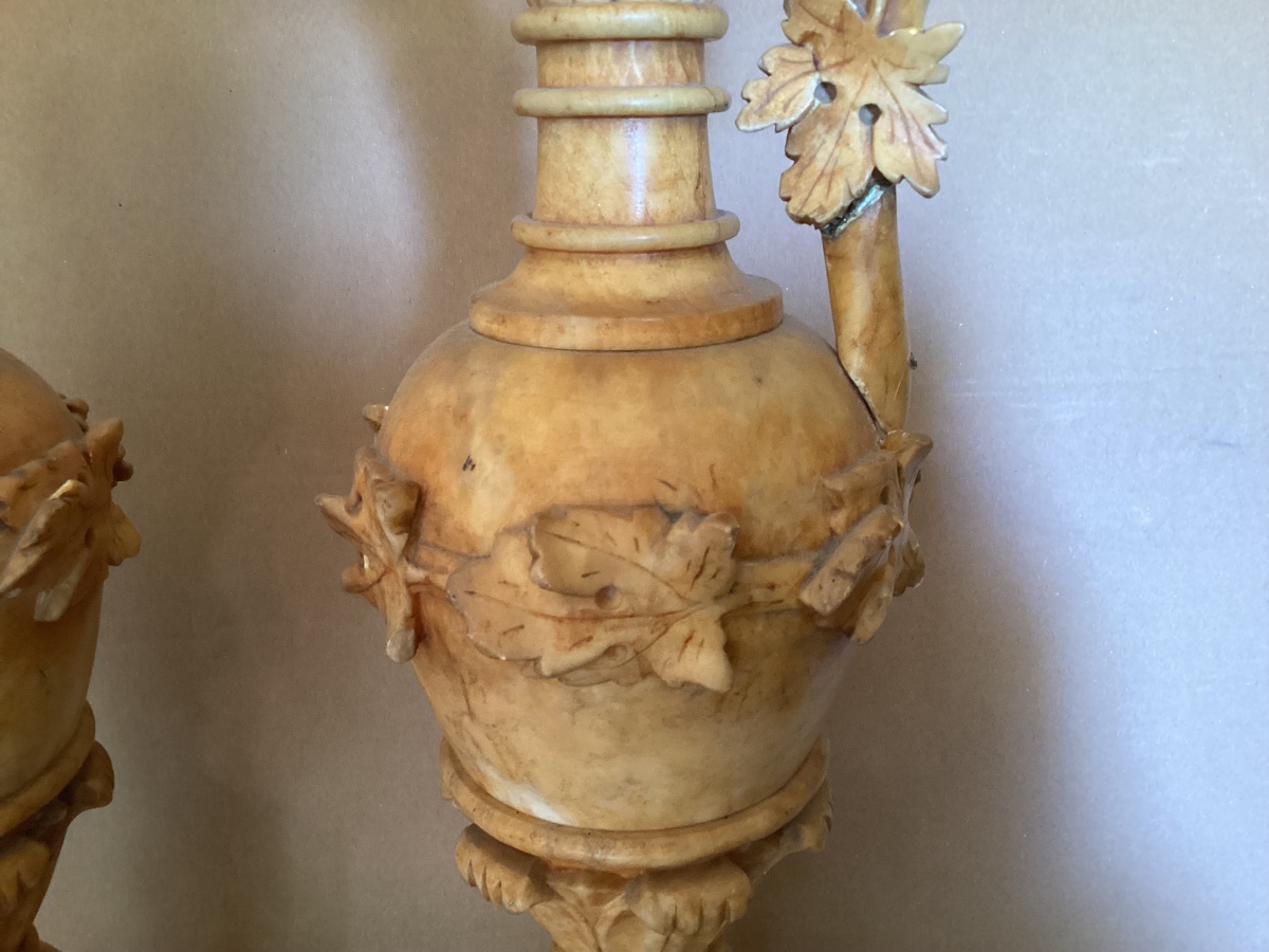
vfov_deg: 45.4
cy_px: 476
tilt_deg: -18.0
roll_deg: -0.8
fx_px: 1136
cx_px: 634
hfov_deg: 58.4
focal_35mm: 31
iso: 320
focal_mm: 3.3
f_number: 2.4
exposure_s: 1/33
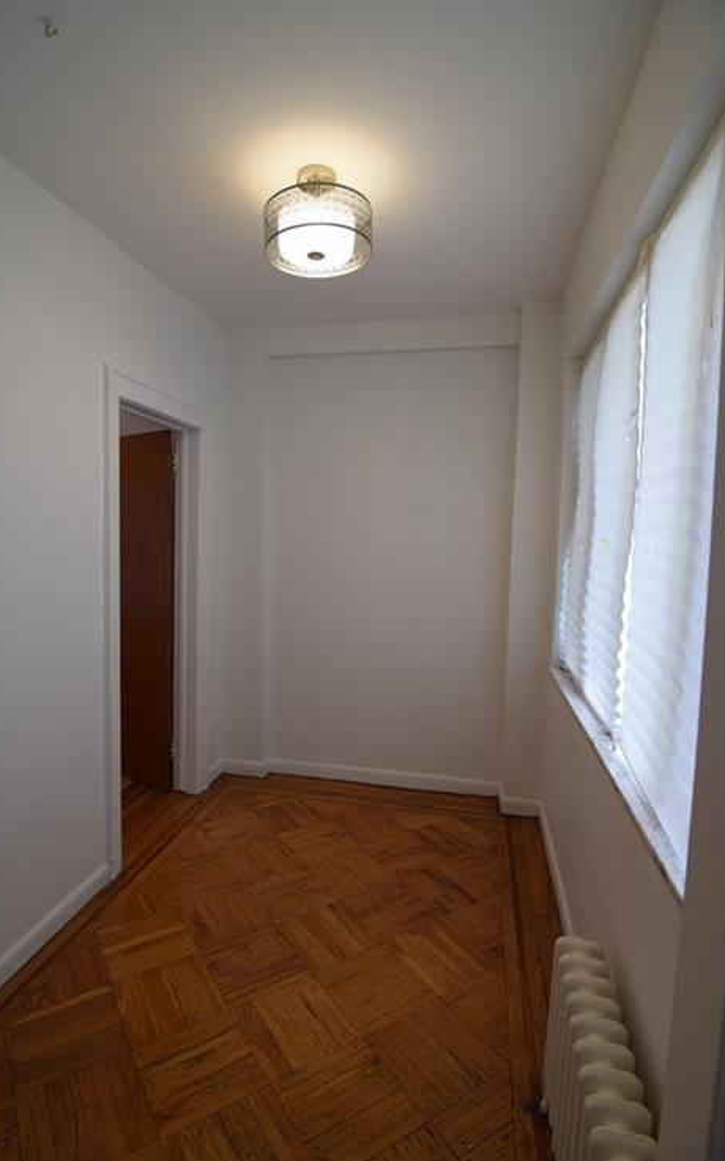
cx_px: 333
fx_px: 555
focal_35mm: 18
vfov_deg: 92.6
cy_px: 580
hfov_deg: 66.2
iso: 400
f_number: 4.5
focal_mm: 11
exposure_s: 1/80
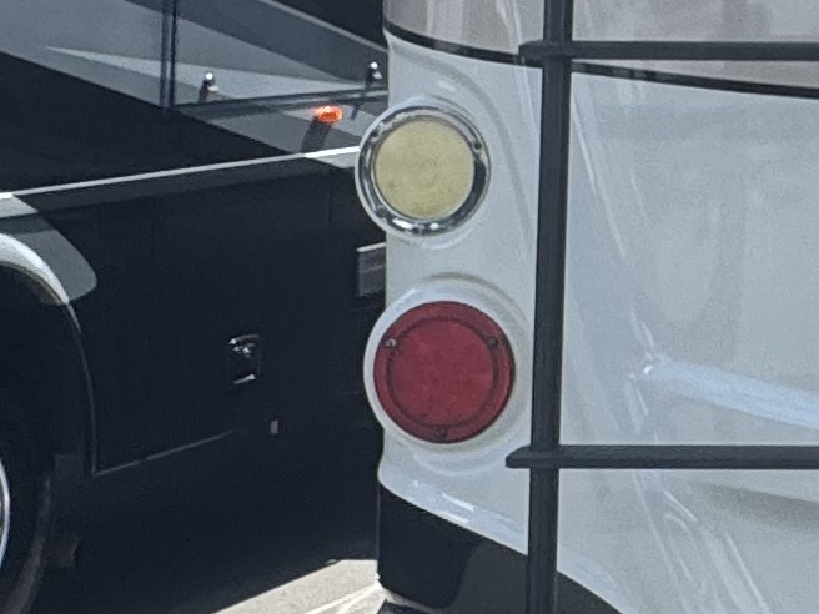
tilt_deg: +1.5
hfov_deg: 17.1
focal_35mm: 86
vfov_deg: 16.7
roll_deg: +0.8
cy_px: -46
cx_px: 1612
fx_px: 2035
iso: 40
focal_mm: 2.22
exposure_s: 1/596
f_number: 2.2
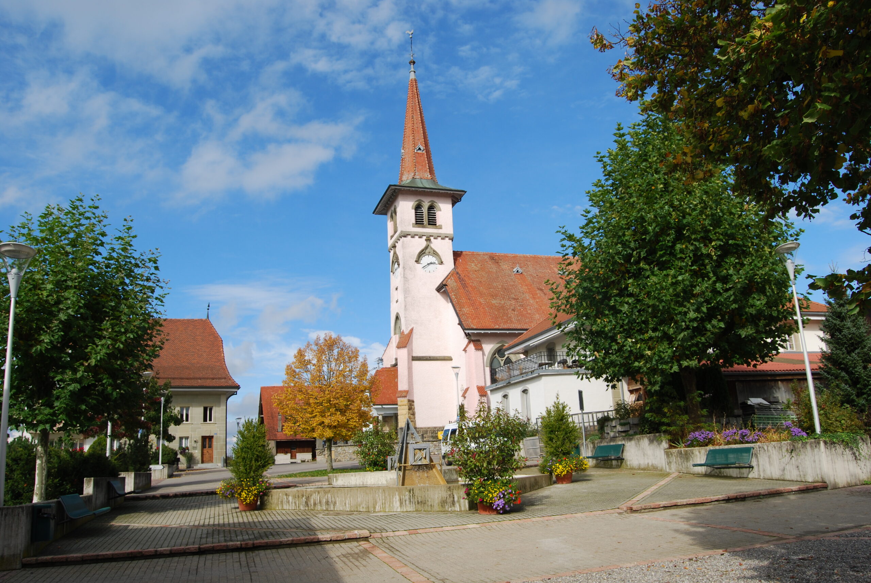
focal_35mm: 27
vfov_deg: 48.1
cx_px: 436
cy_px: 292
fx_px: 654
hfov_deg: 67.3
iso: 100
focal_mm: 18
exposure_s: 1/200
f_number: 7.1
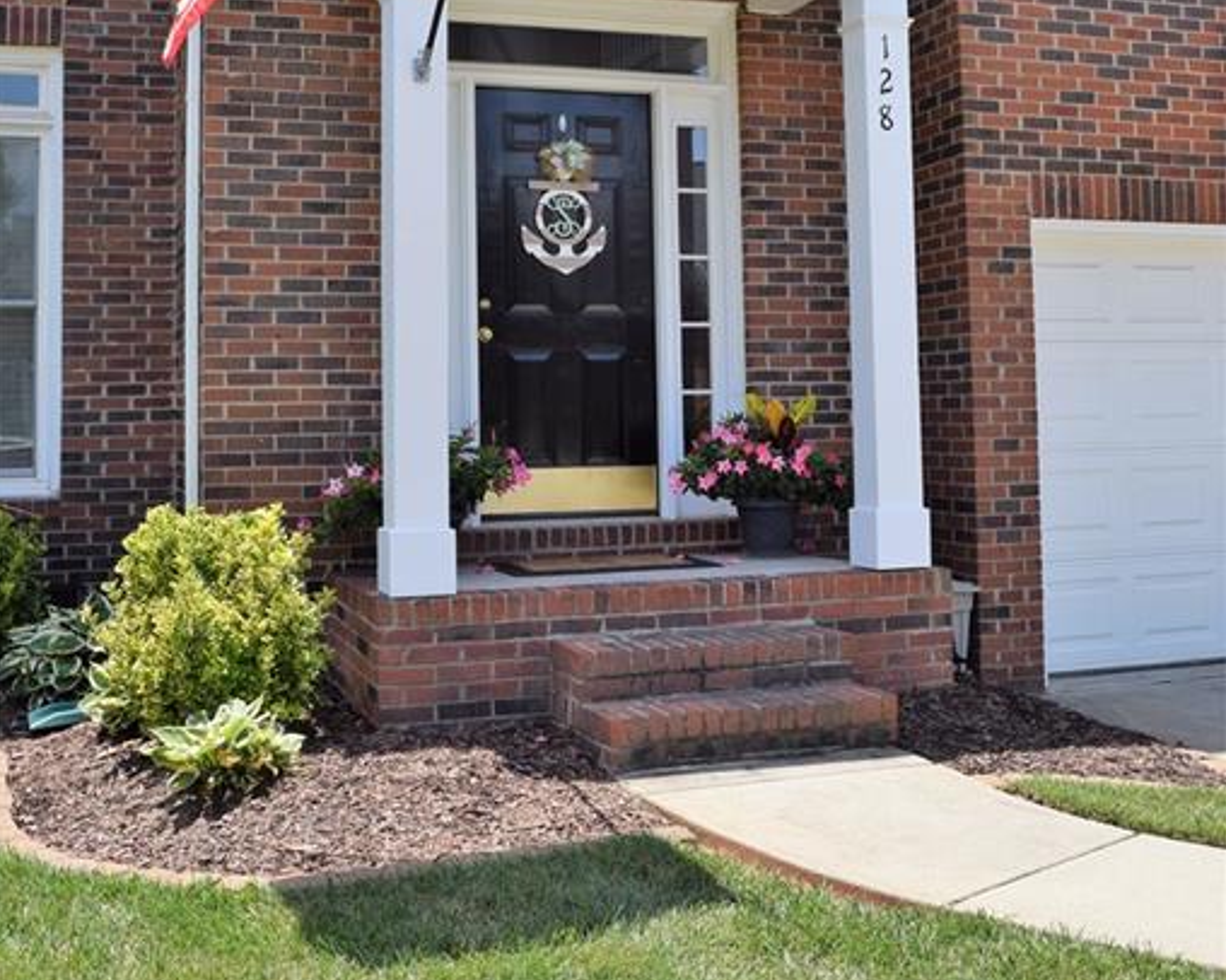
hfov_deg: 41.4
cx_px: 611
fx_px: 1622
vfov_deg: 33.2
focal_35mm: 45
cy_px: 285
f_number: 9
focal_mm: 21
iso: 200
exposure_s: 1/320
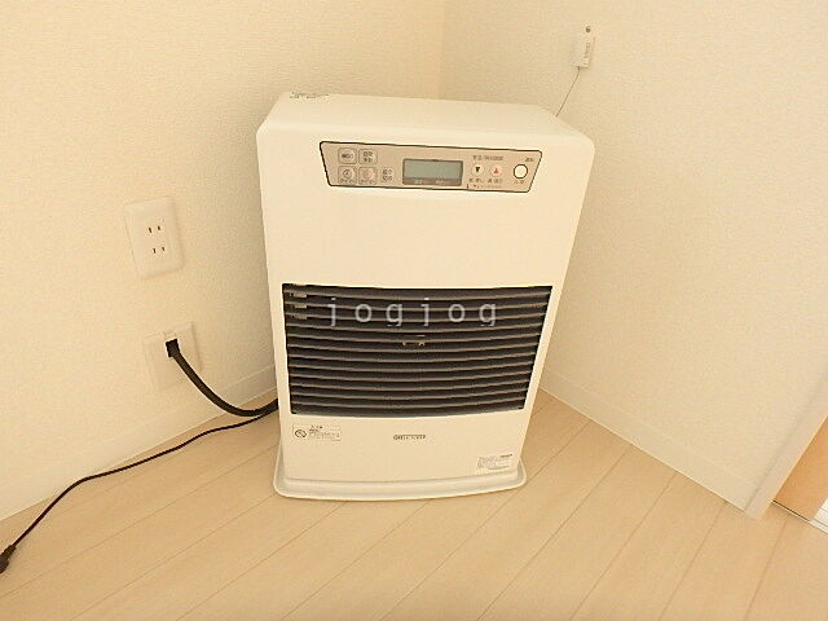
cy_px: 310
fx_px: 502
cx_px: 414
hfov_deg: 79.0
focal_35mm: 21
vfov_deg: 63.4
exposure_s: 1/15
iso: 800
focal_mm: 3.7
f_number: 3.5
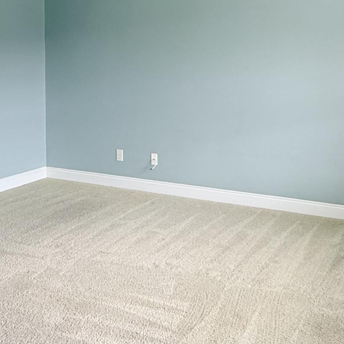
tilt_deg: -4.6
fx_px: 506
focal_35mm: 45
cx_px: 229
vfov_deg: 36.9
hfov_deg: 37.2
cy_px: 96
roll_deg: -1.0
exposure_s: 1/99
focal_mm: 2.22
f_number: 2.2
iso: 100
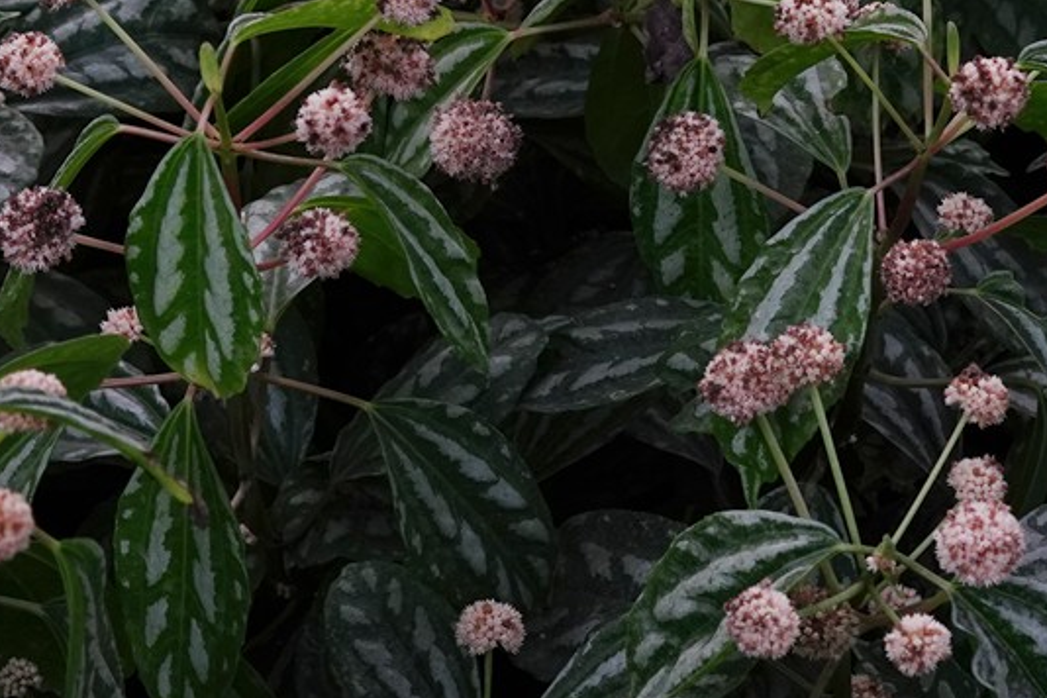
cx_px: 804
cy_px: 49
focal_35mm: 131
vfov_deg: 10.4
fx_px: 3810
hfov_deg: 15.6
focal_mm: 35
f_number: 6.3
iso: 1000
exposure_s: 1/100
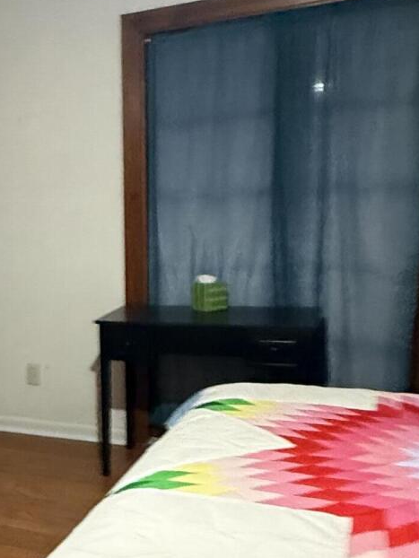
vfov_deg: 41.6
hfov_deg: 29.6
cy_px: 367
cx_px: -20
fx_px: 726
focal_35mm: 45
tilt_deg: -11.6
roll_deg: +1.3
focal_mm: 2.22
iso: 640
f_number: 2.2
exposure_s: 1/60
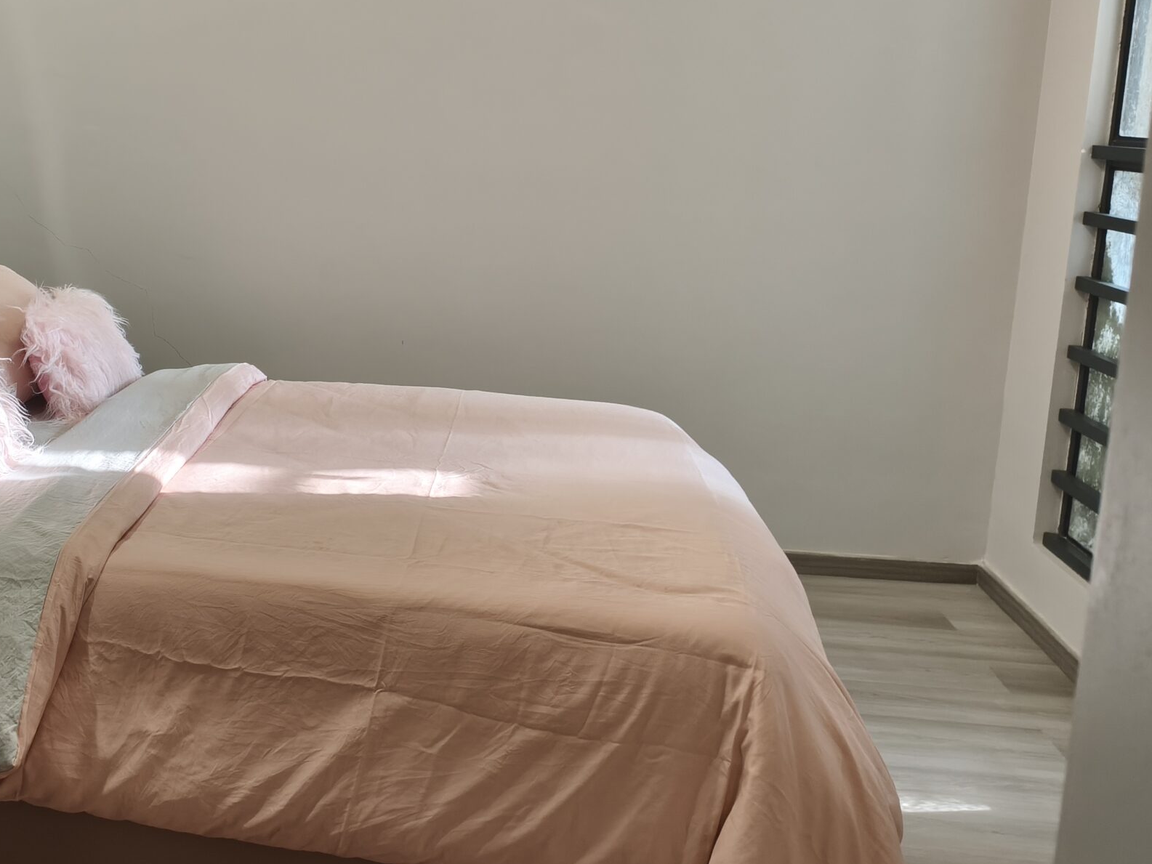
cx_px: 268
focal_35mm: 42
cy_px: 328
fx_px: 1398
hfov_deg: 43.2
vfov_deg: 34.2
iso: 500
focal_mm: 4.94
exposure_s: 1/50
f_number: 1.5
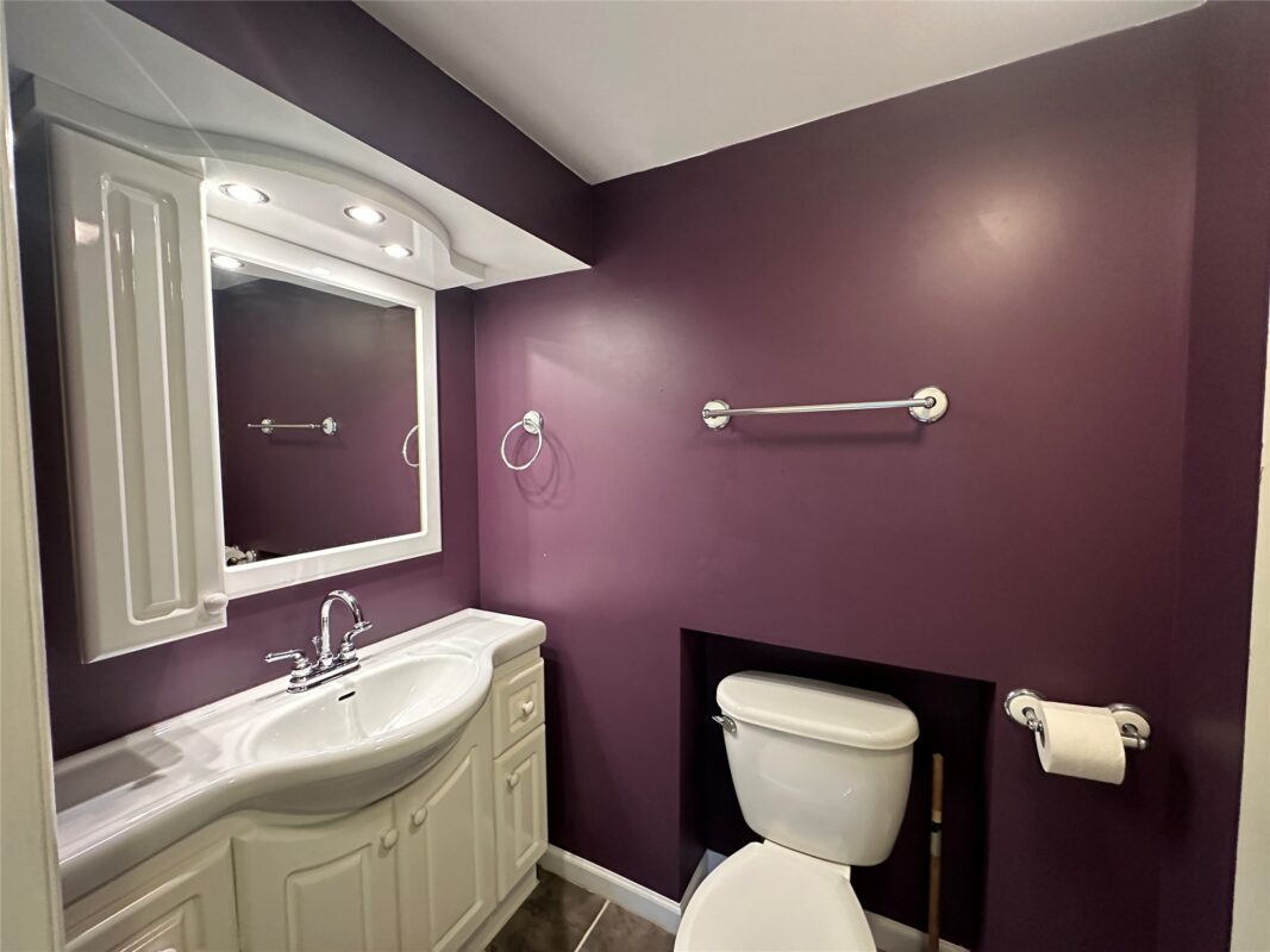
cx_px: 635
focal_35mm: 14
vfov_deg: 85.7
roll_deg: +0.5
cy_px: 476
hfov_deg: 102.1
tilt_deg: -2.7
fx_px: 514
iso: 640
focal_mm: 2.22
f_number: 2.2
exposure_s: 1/60
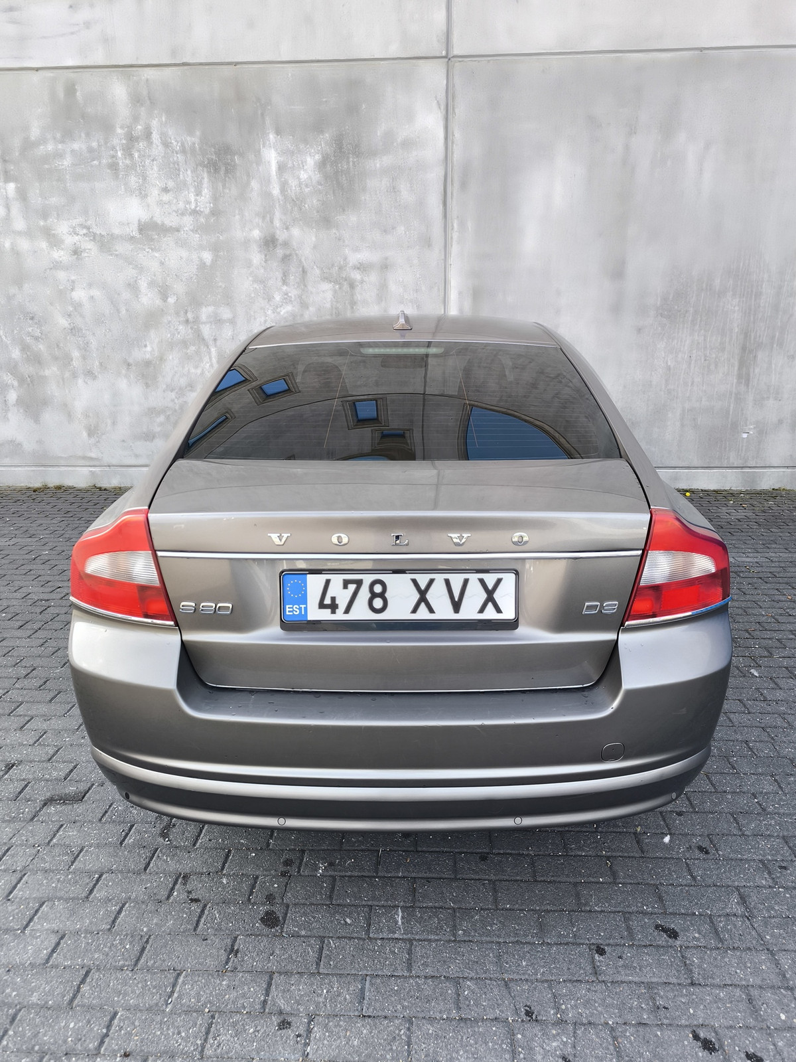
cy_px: 531
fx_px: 736
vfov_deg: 71.6
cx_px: 398
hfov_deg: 56.8
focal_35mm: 24
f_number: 1.9
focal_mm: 6.92
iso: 50
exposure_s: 1/274
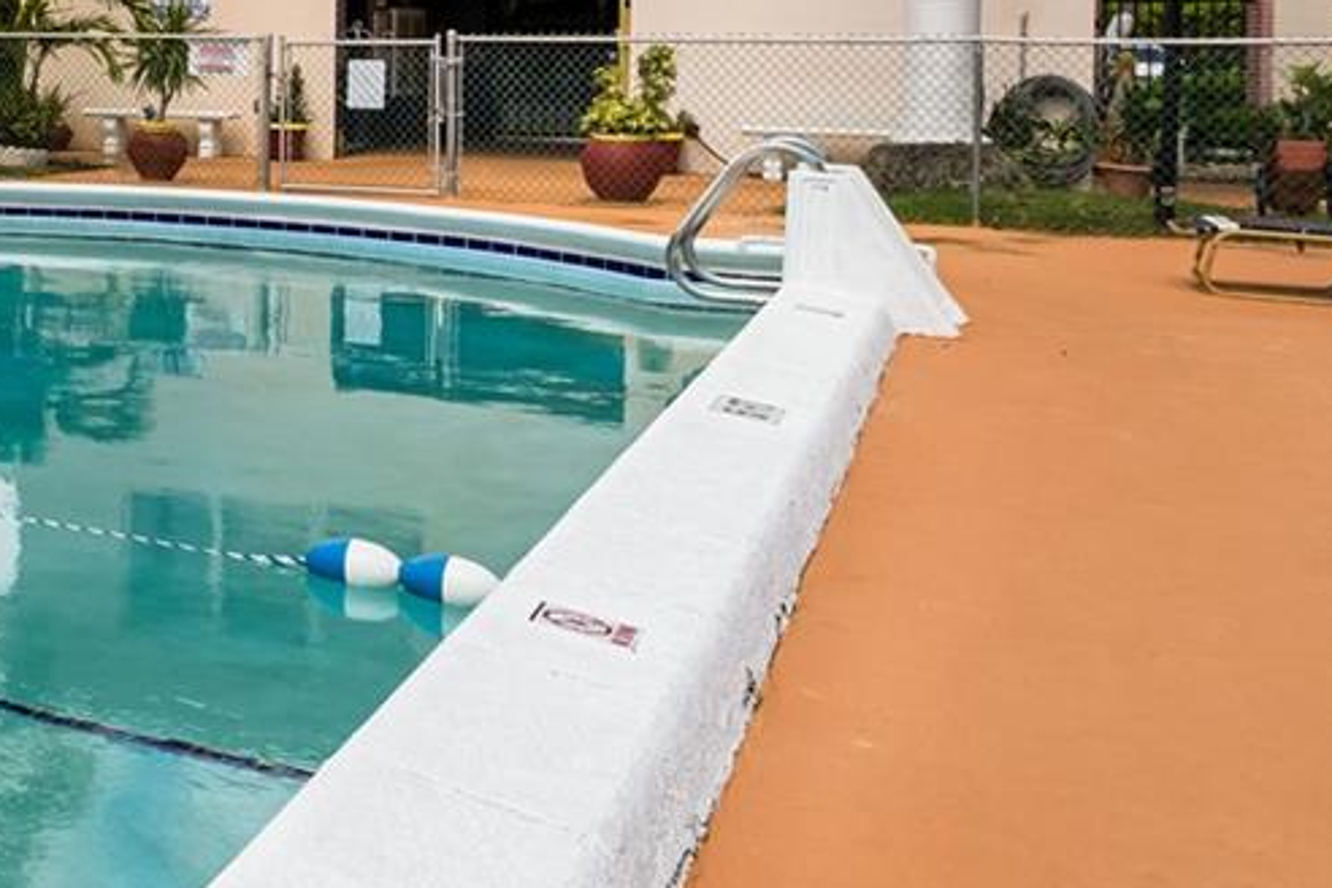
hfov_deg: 27.5
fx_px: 1924
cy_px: 46
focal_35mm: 52
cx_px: -623
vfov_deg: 25.0
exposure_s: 1/200
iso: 100
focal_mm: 16
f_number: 8
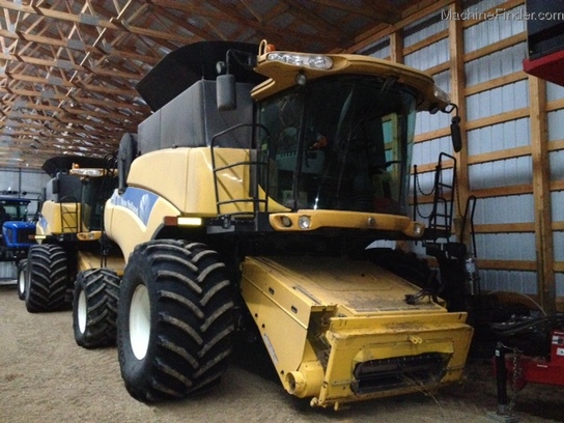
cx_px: 282
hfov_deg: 52.6
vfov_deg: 40.7
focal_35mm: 35
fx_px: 570
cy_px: 212
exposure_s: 1/16
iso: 800
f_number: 2.4
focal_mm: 4.28
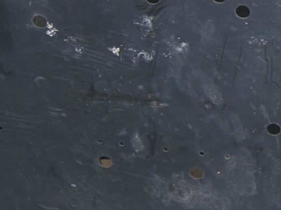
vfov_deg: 11.6
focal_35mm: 127
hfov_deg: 14.2
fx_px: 1031
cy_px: 41
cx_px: 454
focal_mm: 20
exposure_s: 1/30
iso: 200
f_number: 3.5
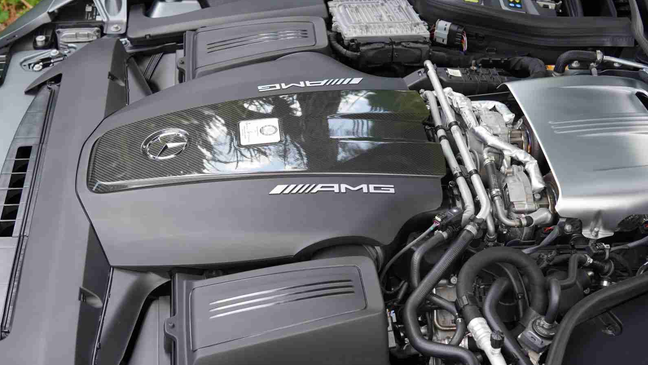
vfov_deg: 24.9
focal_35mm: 48
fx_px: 825
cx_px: 320
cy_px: 206
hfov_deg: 42.9
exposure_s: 1/160
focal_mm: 30
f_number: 4.5
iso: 200
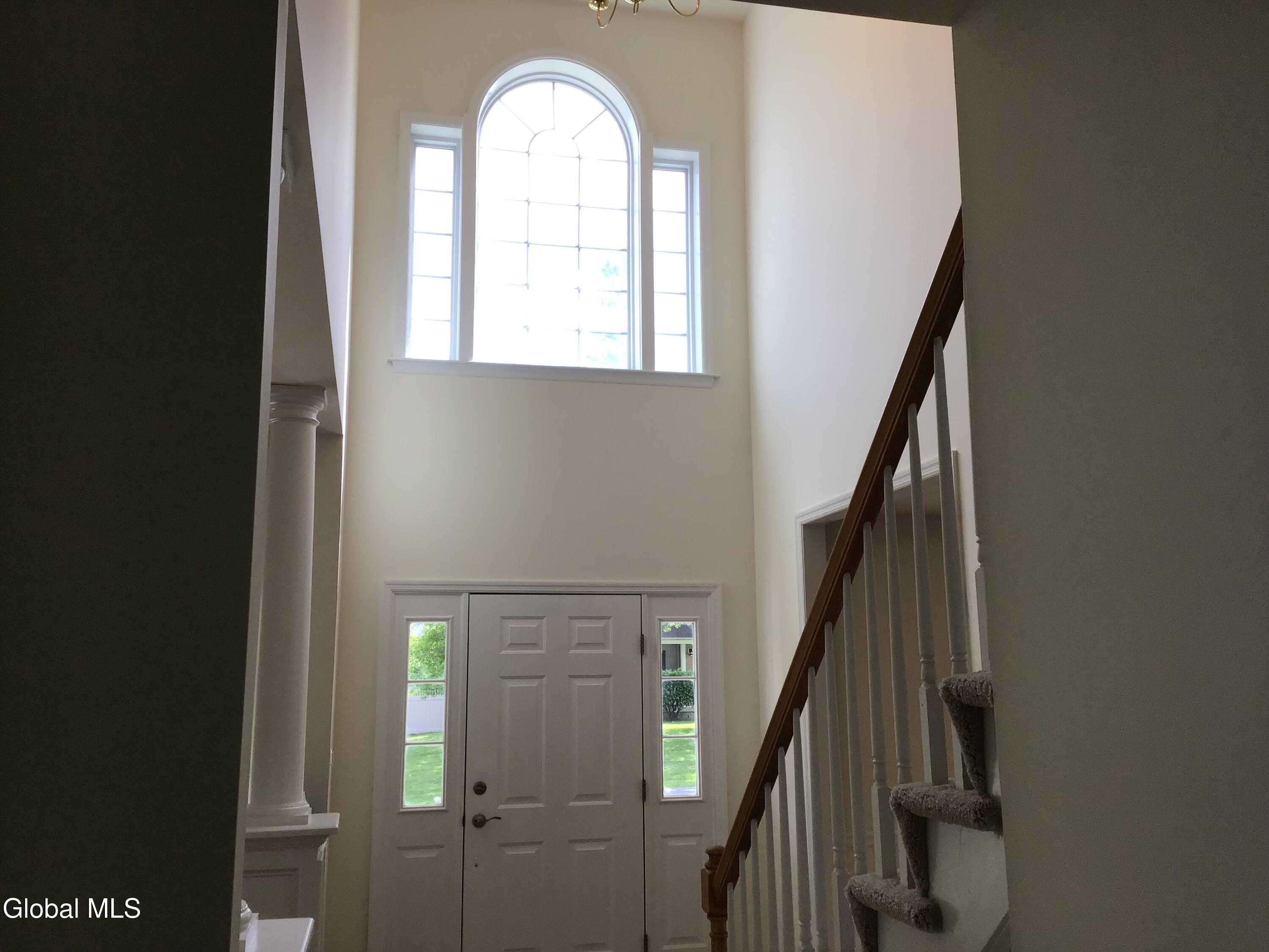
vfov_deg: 45.4
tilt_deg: +9.7
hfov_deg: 58.4
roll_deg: -0.3
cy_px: 476
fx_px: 1136
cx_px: 634
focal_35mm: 31
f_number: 2.4
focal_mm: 3.3
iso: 25
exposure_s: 1/120
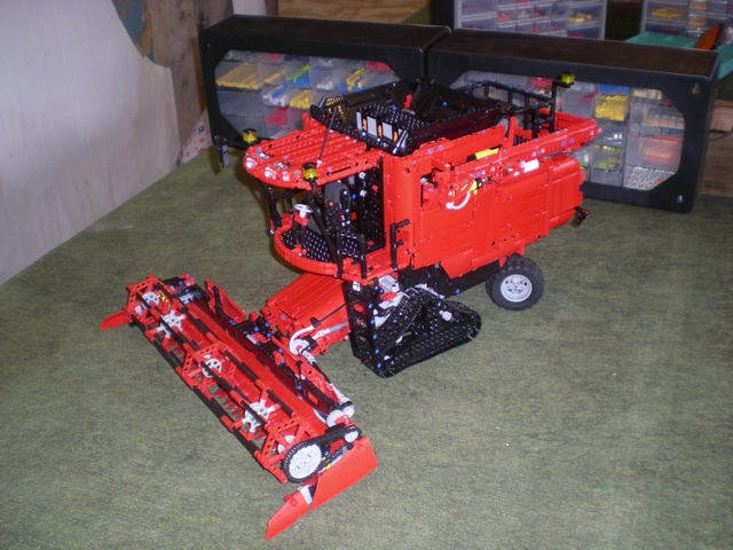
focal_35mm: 38
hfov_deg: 49.0
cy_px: 275
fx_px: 805
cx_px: 366
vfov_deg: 37.7
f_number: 3.1
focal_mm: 6.3
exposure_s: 1/60
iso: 100
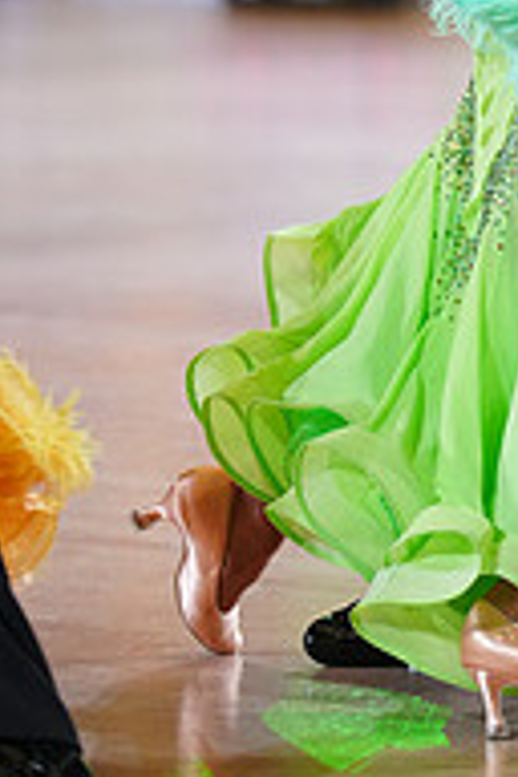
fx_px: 11870
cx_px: 706
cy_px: -267
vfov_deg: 3.7
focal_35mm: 550
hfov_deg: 2.5
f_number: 2.8
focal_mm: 182
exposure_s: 1/400
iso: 2000
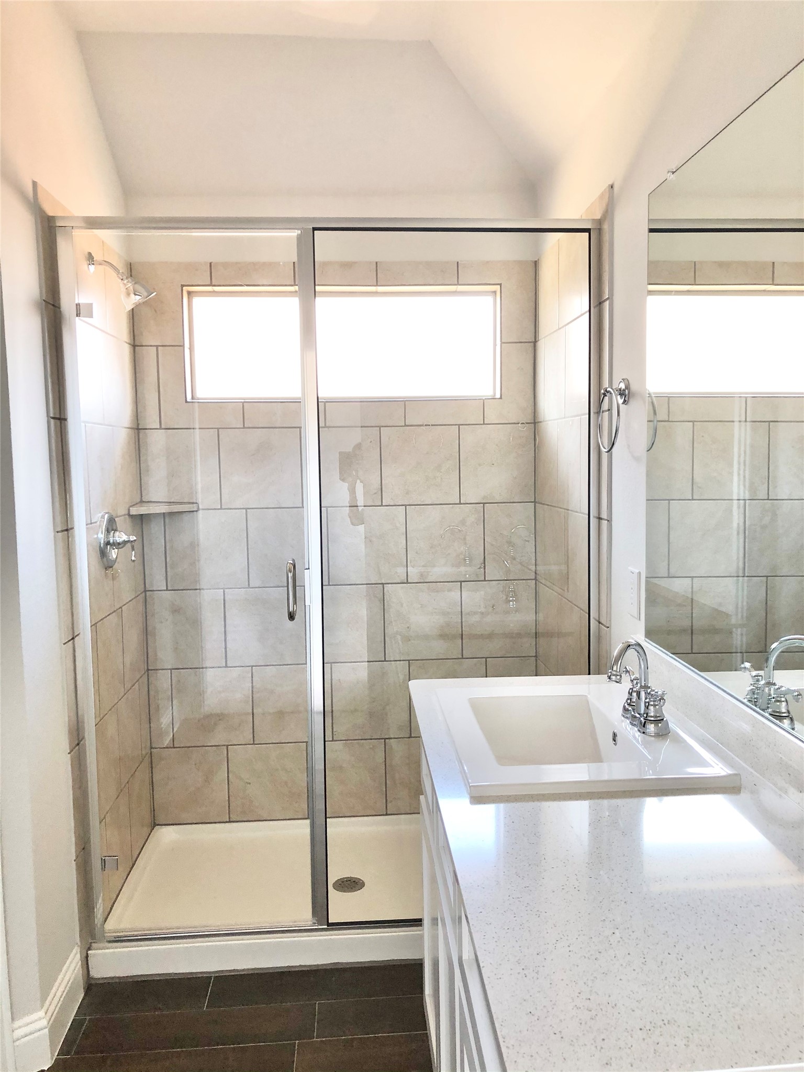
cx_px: 402
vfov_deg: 63.4
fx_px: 867
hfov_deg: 49.7
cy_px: 536
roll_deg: +1.2
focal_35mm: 28
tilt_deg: -5.2
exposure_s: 1/24
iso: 32
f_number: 1.8
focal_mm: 3.99
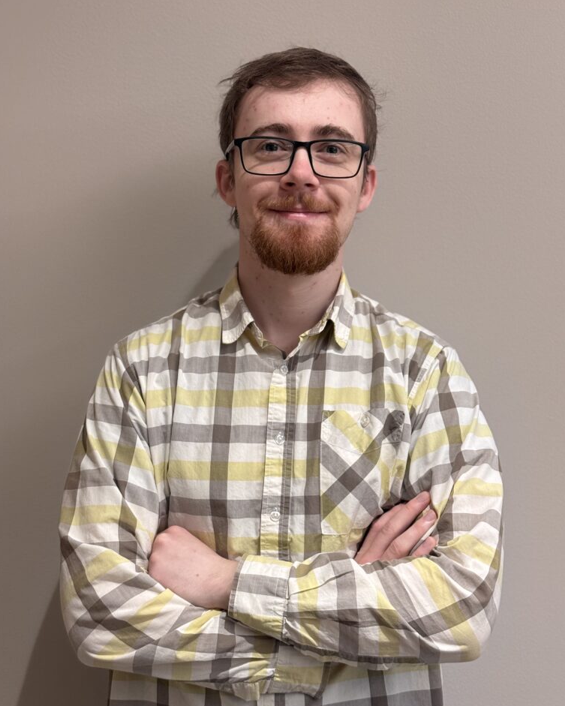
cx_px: 285
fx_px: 1066
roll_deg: -1.1
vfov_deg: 36.6
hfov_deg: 29.7
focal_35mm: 51
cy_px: 333
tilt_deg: -4.0
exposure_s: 1/100
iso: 160
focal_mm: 6.76
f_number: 1.78
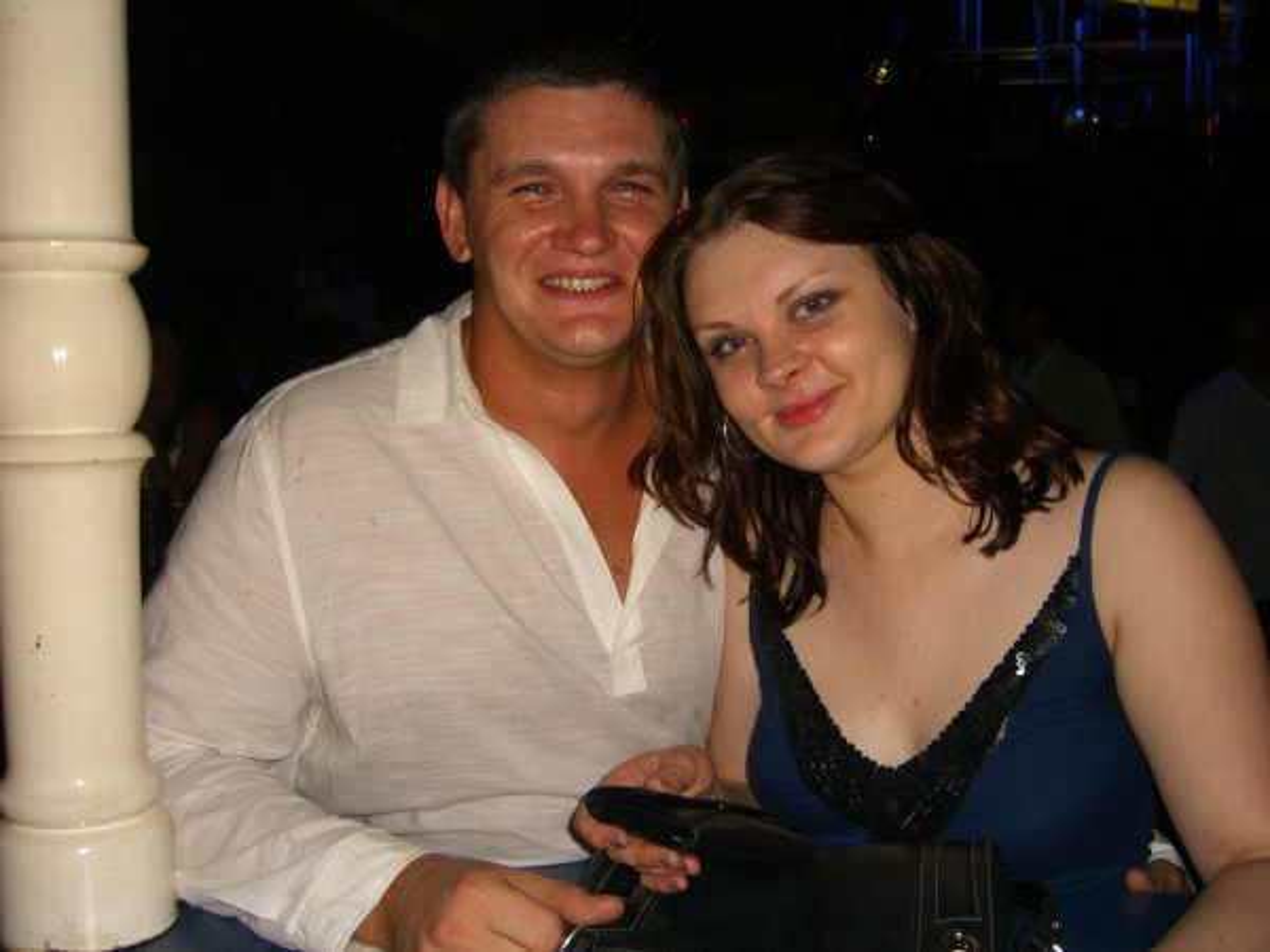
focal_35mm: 38
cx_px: 635
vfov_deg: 37.7
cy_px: 476
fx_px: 1394
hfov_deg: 49.0
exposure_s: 1/60
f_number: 2.8
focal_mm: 7.9
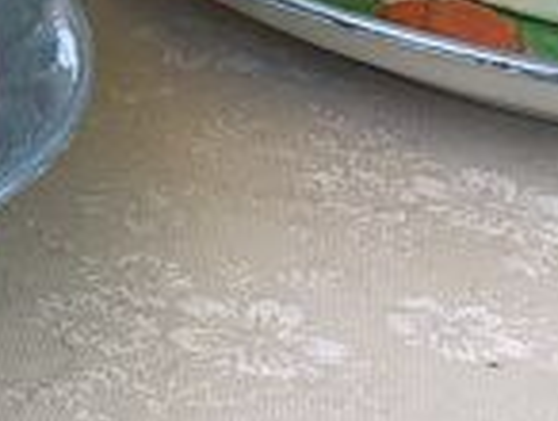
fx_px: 2051
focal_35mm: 127
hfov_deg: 13.3
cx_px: -558
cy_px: -107
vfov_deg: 11.4
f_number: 2.4
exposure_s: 1/50
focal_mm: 3.3
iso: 50
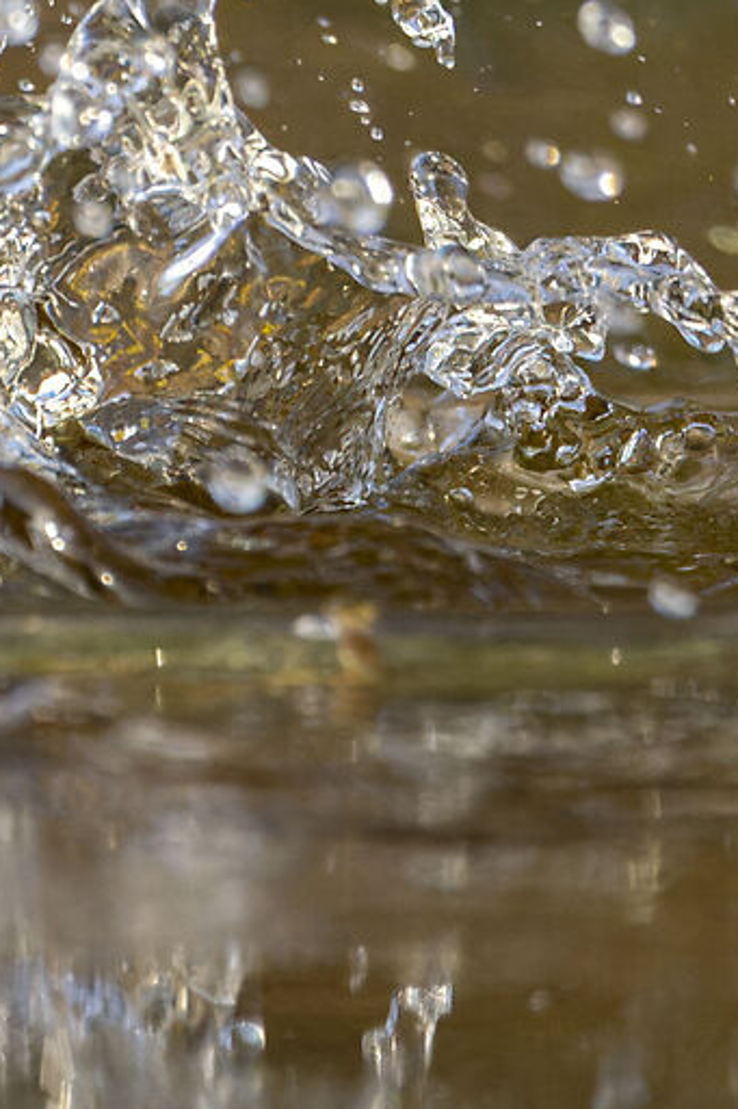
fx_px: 68429
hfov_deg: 0.6
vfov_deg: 0.9
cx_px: 214
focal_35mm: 2224
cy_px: -1287
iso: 6400
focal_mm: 474
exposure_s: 1/5000
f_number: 8
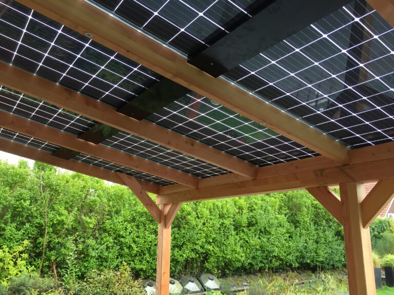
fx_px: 330
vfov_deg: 48.2
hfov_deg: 61.7
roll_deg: -1.8
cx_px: 197
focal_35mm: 29
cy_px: 148
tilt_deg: +13.8
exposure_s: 1/33
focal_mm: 4.15
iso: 64
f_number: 2.2
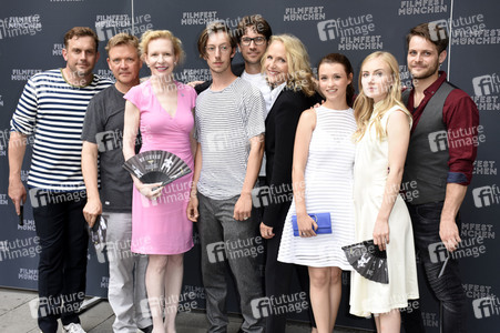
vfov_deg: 28.0
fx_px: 666
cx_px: 250
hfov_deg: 41.1
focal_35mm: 48
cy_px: 166
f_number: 6.3
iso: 500
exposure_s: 1/100
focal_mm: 32
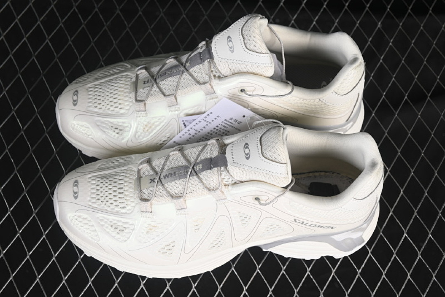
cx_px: 222
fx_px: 927
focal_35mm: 75
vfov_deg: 18.2
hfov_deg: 27.0
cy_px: 148
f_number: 7.1
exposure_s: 1/80
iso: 160
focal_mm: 50
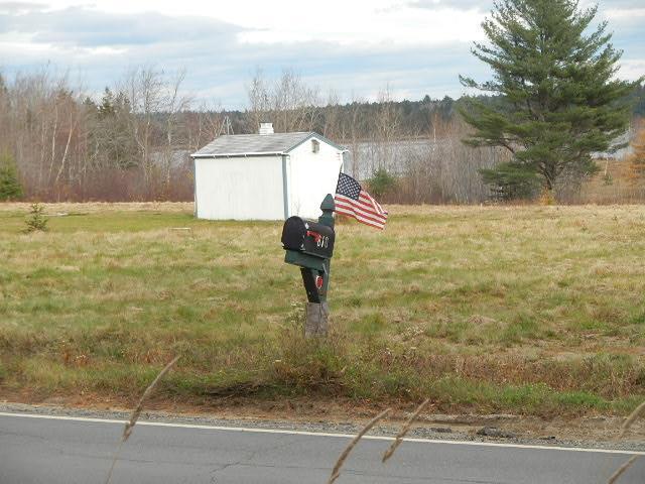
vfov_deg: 11.8
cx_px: 322
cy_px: 242
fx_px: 2348
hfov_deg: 15.6
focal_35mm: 126
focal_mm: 22.6
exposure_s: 1/200
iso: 125
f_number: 5
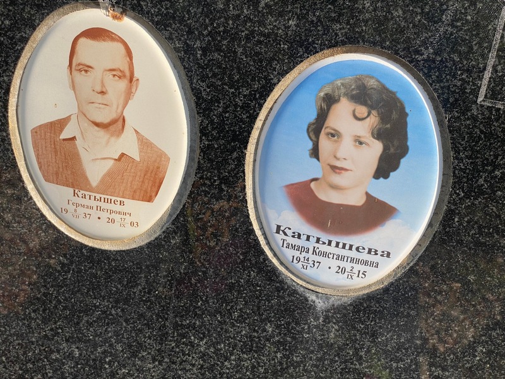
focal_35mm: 52
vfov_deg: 28.0
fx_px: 759
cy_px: 190
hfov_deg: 36.8
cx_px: 252
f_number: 2
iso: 20
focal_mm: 6
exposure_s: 1/922
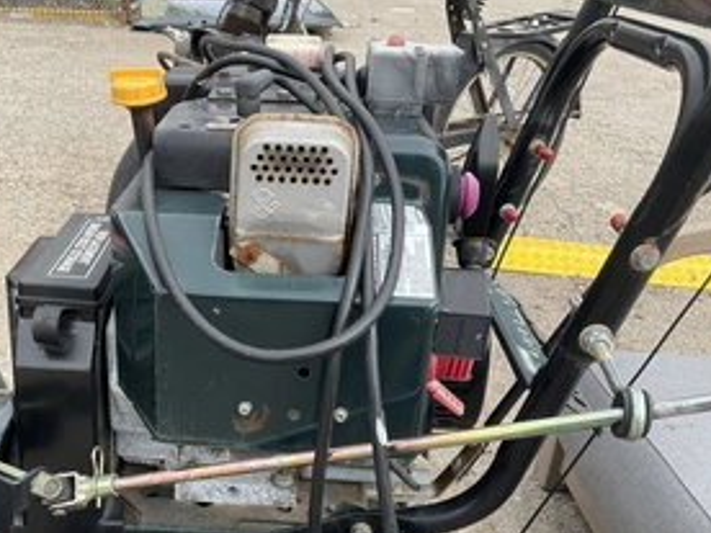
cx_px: 229
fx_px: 863
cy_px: 335
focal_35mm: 42
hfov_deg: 44.1
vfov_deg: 34.2
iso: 25
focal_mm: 3
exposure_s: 1/606
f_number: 1.8
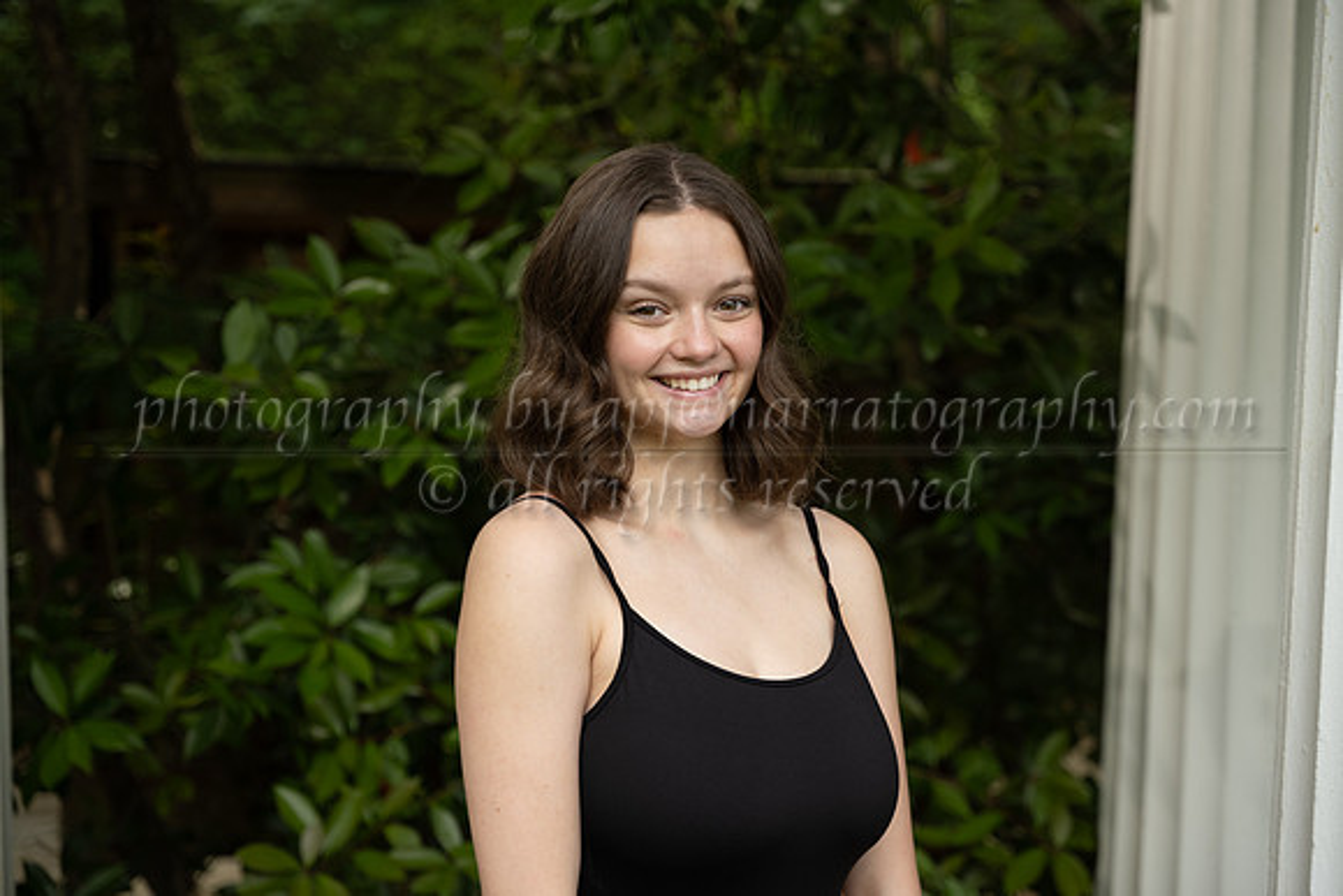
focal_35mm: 62
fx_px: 2313
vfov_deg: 21.9
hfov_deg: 32.4
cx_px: 672
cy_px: 448
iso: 200
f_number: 3.2
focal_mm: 62
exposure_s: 1/400
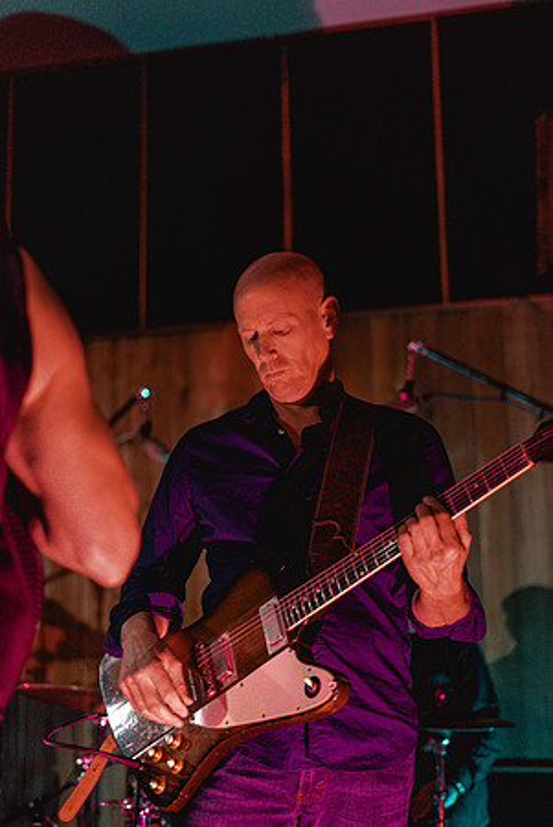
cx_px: 276
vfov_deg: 39.6
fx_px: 1149
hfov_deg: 27.1
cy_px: 414
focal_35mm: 50
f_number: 1.8
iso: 2000
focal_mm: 50
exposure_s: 1/125
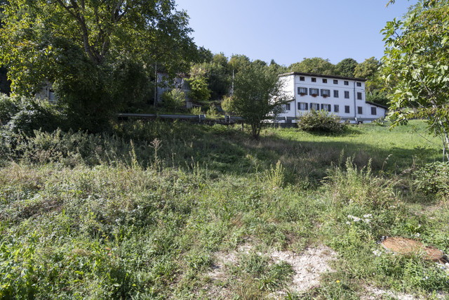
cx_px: 224
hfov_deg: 92.8
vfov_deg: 70.0
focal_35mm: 17
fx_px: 214
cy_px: 150
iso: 400
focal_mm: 11
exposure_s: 1/400
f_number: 8
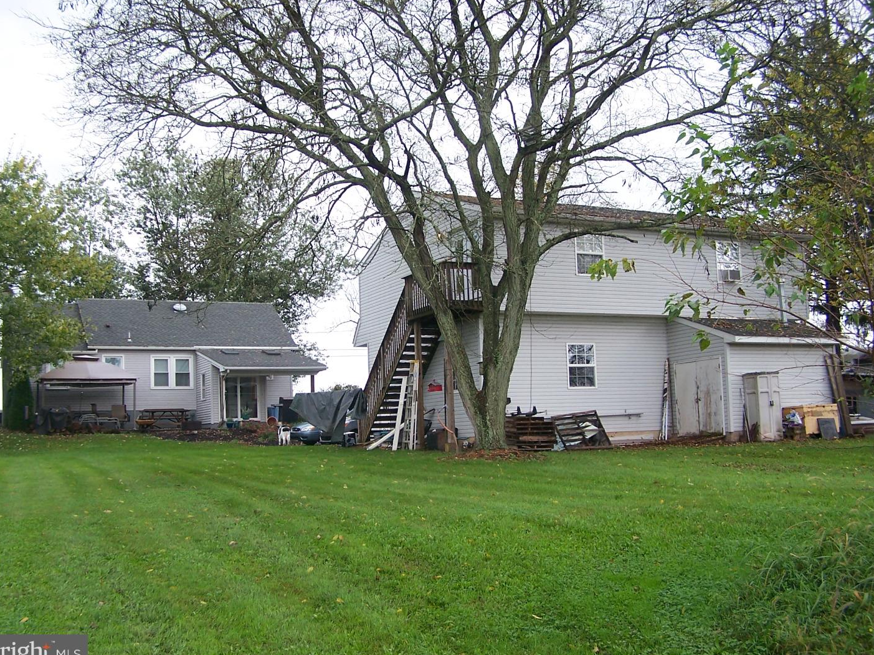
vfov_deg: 36.8
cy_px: 334
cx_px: 427
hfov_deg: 47.9
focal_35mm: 39
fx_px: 985
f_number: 2.8
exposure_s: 1/125
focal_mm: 6.3
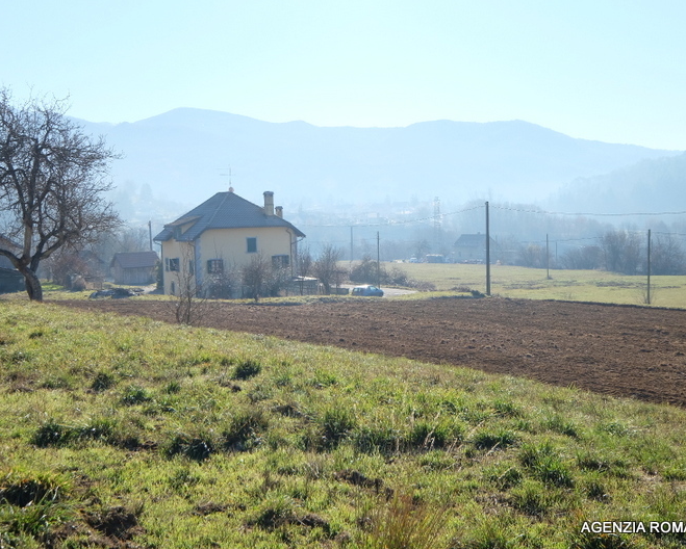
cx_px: 321
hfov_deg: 44.7
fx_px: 833
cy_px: 276
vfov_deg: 36.5
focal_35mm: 41
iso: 400
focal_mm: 24
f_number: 8
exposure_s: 1/400
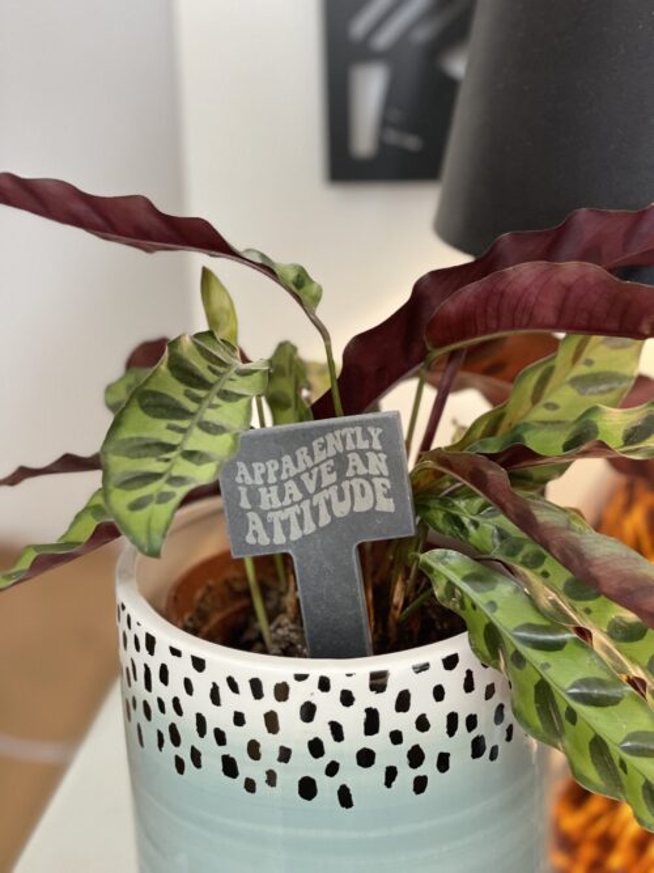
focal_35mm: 52
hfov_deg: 28.0
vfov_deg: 36.8
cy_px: 436
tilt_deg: -18.4
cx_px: 327
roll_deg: +1.8
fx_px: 1310
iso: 400
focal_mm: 6
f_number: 2
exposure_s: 1/40
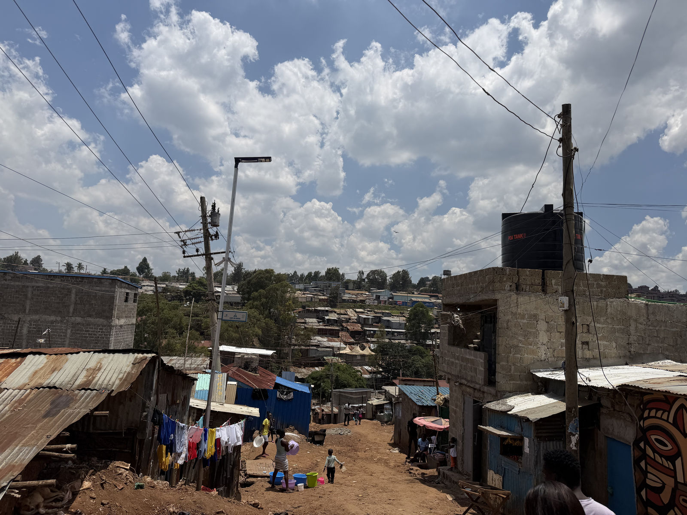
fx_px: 476
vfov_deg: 56.8
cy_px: 258
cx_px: 344
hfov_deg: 71.6
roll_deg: -2.4
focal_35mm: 24
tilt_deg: +6.7
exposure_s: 1/11905
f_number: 1.78
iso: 80
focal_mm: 6.76
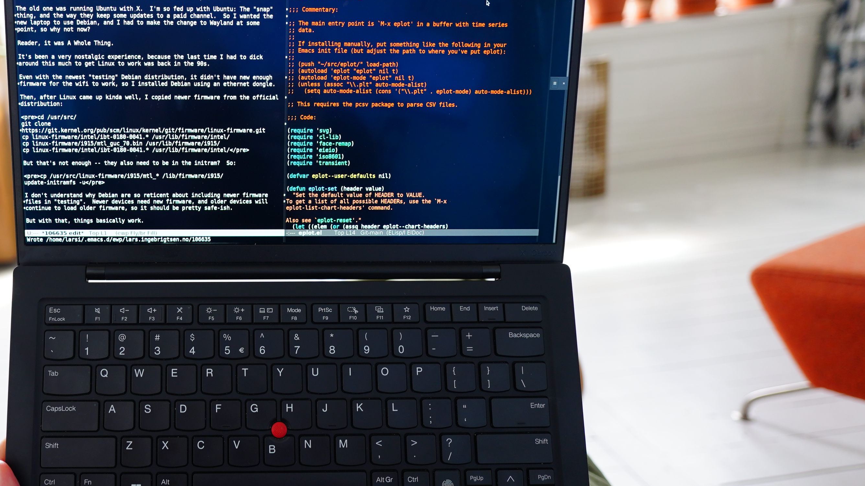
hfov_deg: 59.8
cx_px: 233
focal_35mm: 31
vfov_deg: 37.7
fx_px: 711
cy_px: 267
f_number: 3.2
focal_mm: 20
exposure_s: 1/40
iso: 320
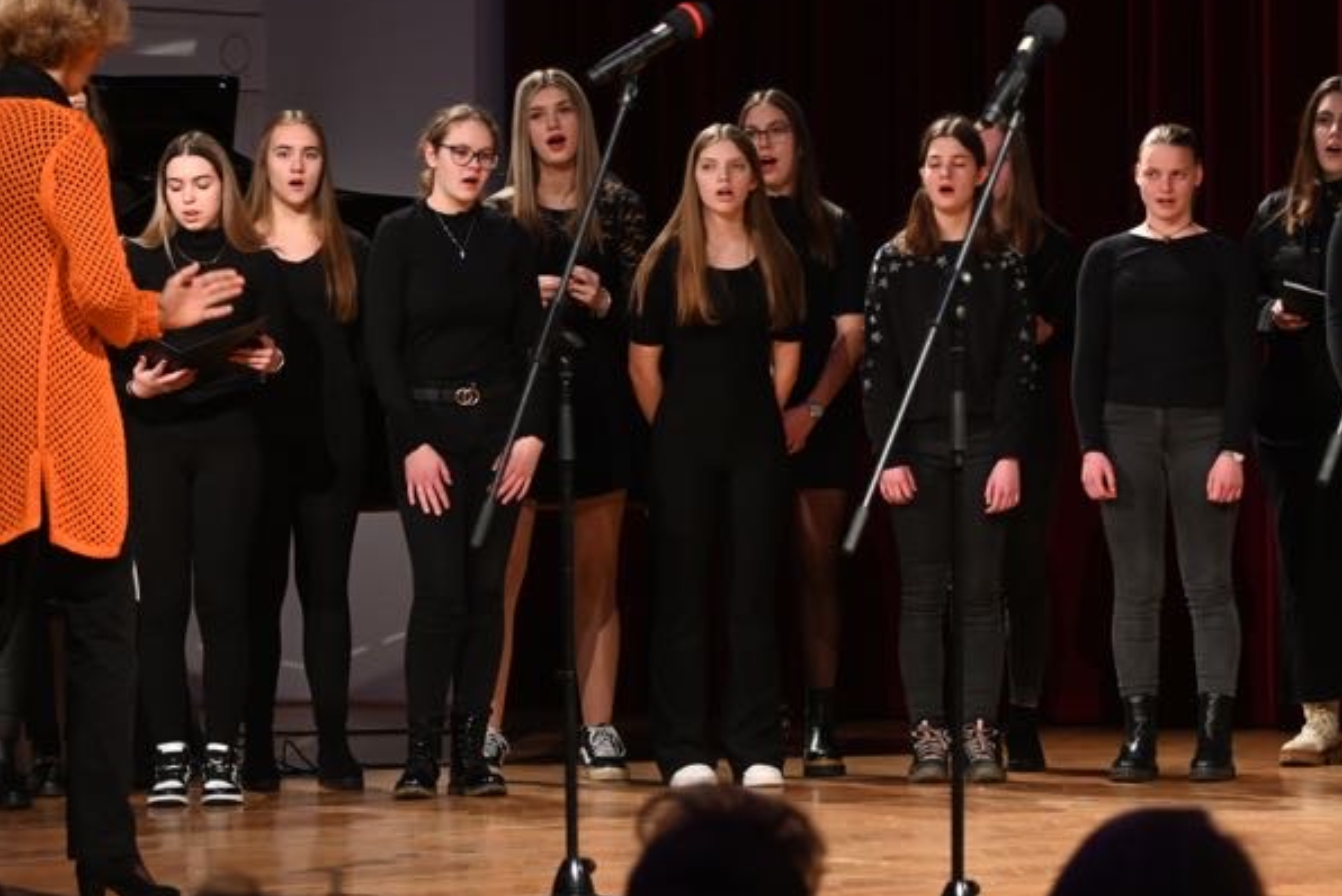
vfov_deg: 8.8
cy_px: 307
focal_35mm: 156
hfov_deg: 13.2
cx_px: 781
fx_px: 5818
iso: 1400
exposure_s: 1/125
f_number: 5
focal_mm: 70
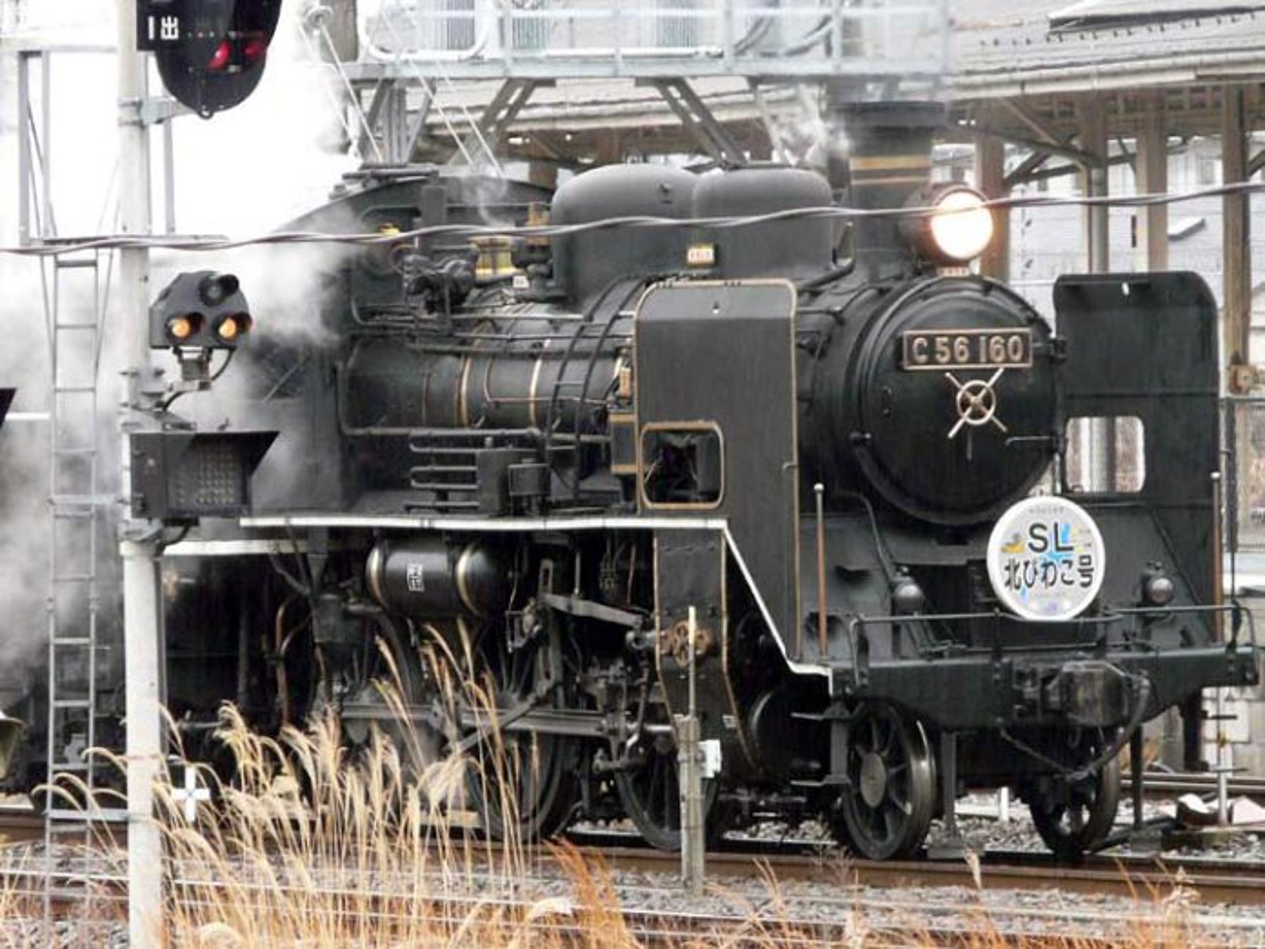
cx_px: 632
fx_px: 14435
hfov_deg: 5.0
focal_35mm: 395
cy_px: 474
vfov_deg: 3.8
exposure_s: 1/40
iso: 200
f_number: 3.6
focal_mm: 40.8
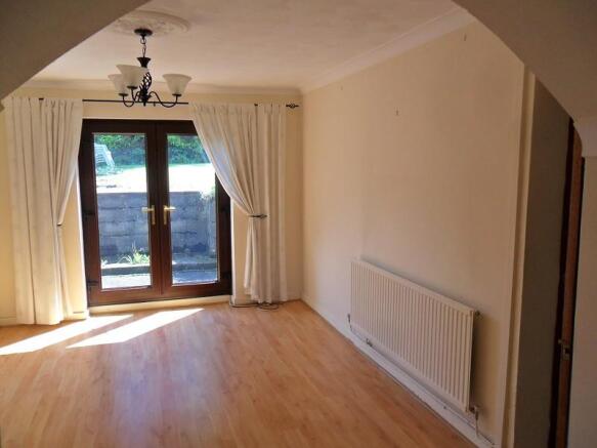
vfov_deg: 51.3
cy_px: 224
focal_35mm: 27
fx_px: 466
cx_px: 298
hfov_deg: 65.3
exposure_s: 1/90
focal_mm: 4.9
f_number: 3.5
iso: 100
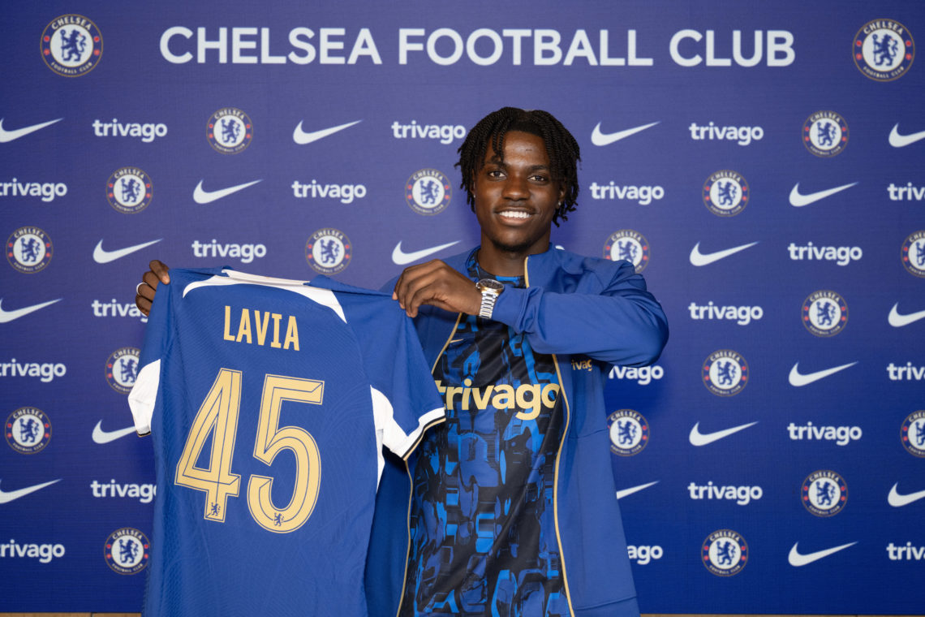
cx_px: 462
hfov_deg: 35.6
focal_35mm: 56
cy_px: 308
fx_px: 1439
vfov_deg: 24.2
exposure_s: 1/200
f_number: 4
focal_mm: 56
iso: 800
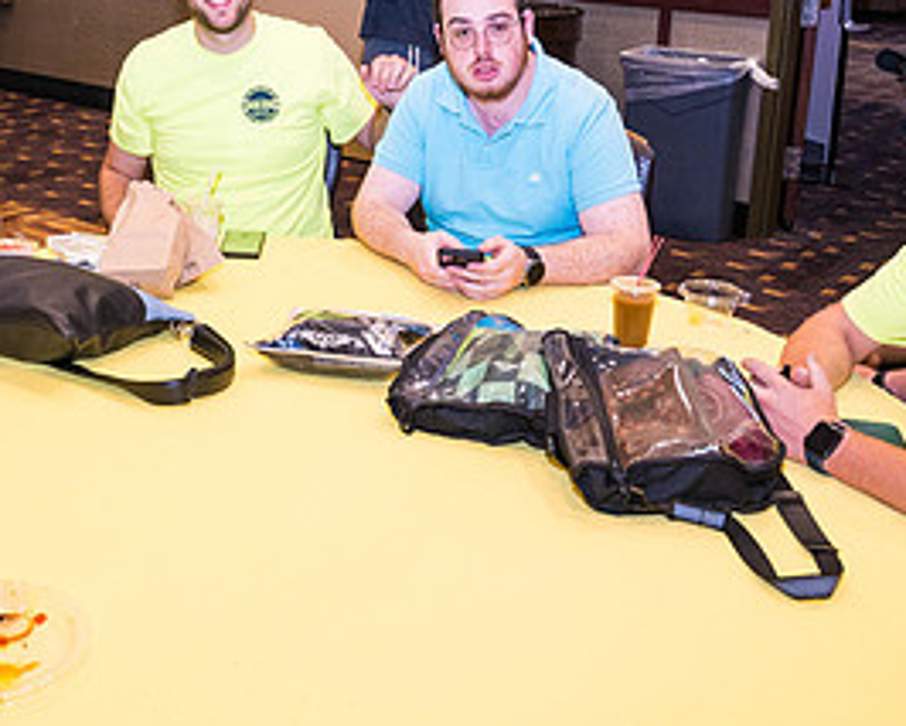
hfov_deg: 37.4
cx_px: 272
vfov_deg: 30.3
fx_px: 1314
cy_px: 174
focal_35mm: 49
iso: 2500
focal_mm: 24
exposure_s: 1/200
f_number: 5.6
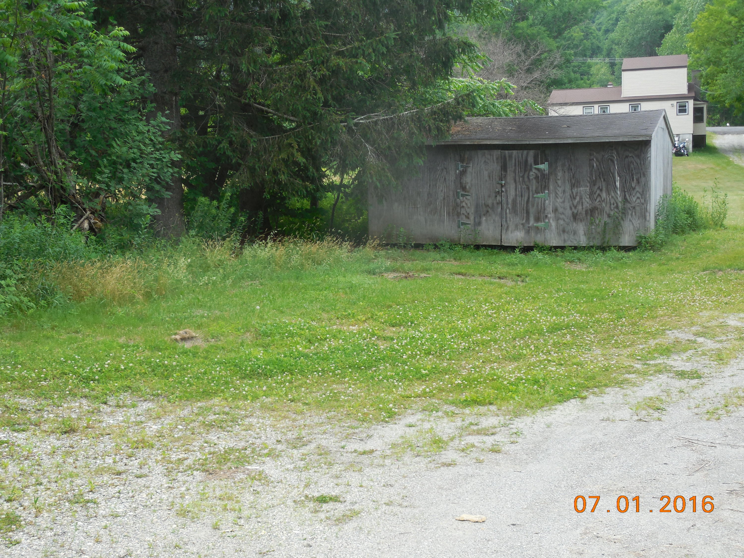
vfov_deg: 30.3
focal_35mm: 48
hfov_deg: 39.7
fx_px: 1032
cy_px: 279
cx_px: 372
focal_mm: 8.7
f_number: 4
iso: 125
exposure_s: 1/200
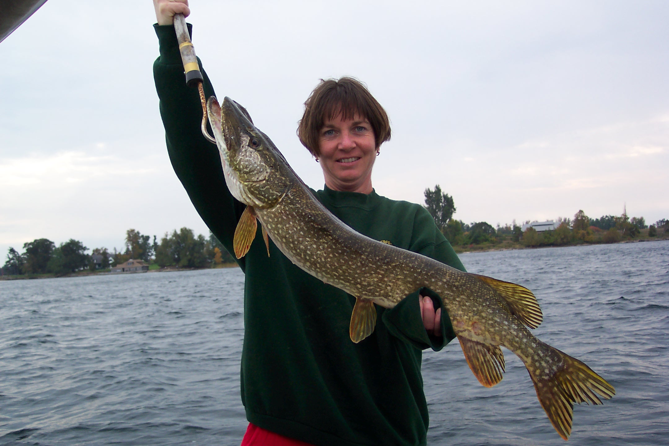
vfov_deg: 35.1
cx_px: 334
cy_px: 223
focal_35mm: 38
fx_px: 706
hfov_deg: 50.7
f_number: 2.8
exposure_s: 1/700
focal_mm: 8
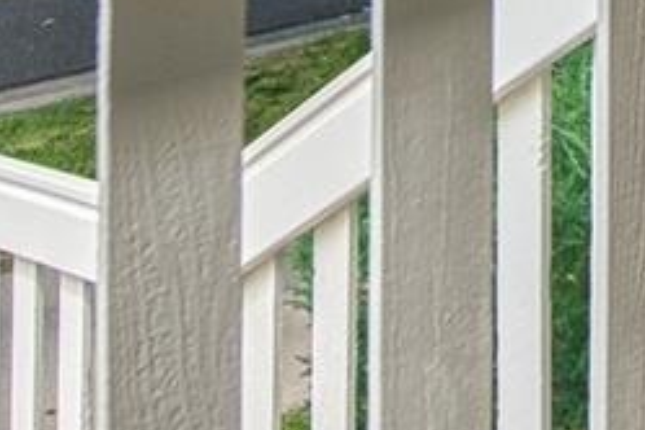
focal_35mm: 103
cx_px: 1049
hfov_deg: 17.3
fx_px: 1845
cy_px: -593
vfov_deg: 11.2
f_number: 4
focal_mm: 16
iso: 500
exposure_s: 1/800
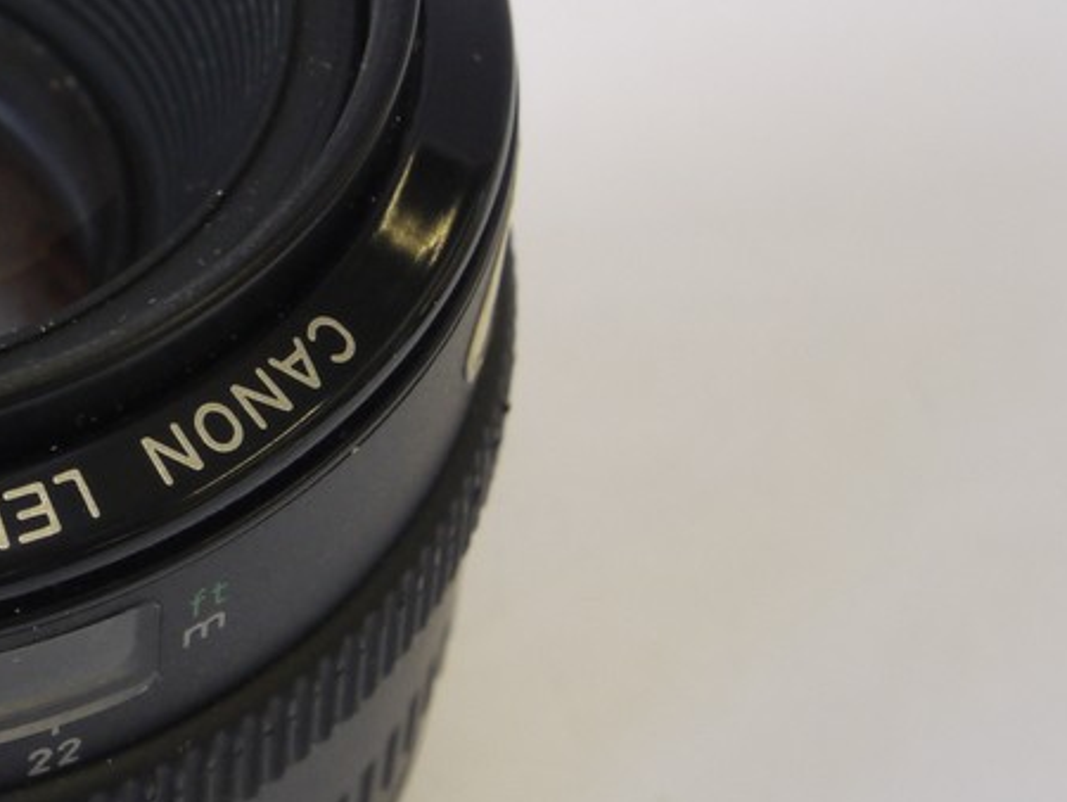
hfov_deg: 15.0
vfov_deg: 11.6
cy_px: 289
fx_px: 3948
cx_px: -121
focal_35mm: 128
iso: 400
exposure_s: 1/13
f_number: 9
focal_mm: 24
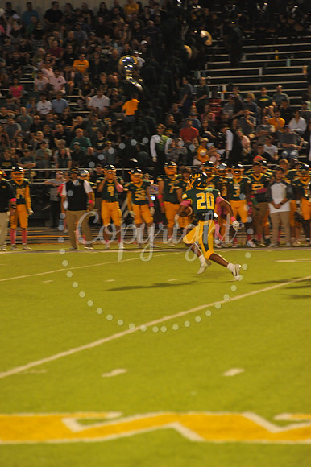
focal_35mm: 200
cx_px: 156
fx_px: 2595
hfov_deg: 6.9
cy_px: 234
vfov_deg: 10.3
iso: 4000
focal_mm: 200
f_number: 5.6
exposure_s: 1/200
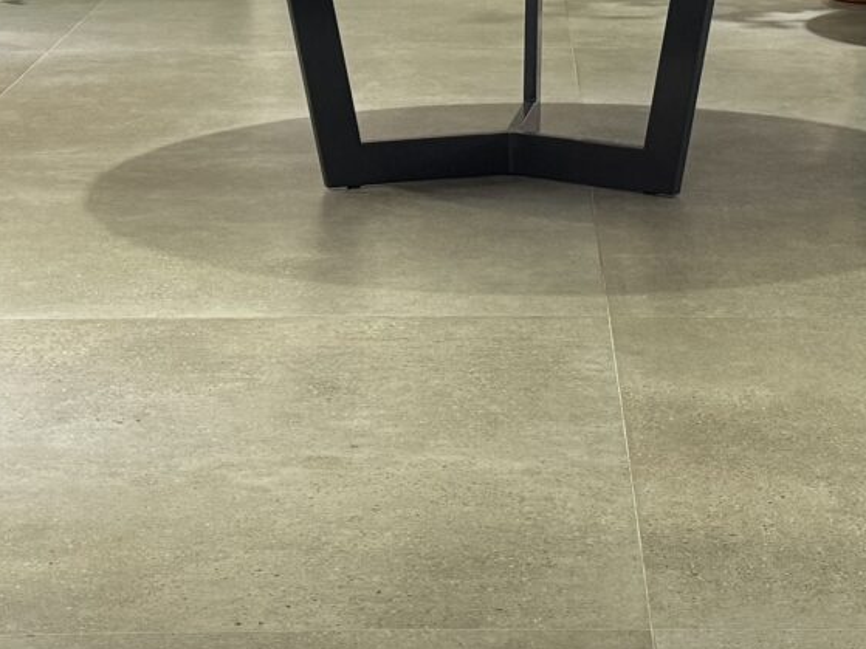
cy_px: -200
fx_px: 2751
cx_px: 556
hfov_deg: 17.9
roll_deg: -0.4
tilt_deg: -3.5
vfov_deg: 13.0
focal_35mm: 110
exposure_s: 1/100
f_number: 1.78
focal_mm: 6.86
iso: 200
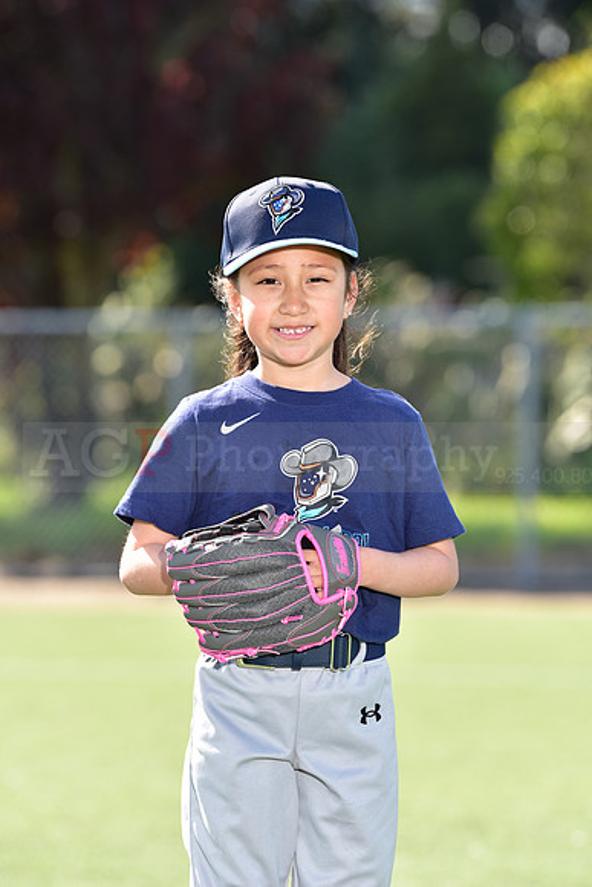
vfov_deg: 10.3
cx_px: 296
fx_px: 4930
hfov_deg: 6.9
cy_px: 444
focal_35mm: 200
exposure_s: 1/160
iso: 80
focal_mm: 200
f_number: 5
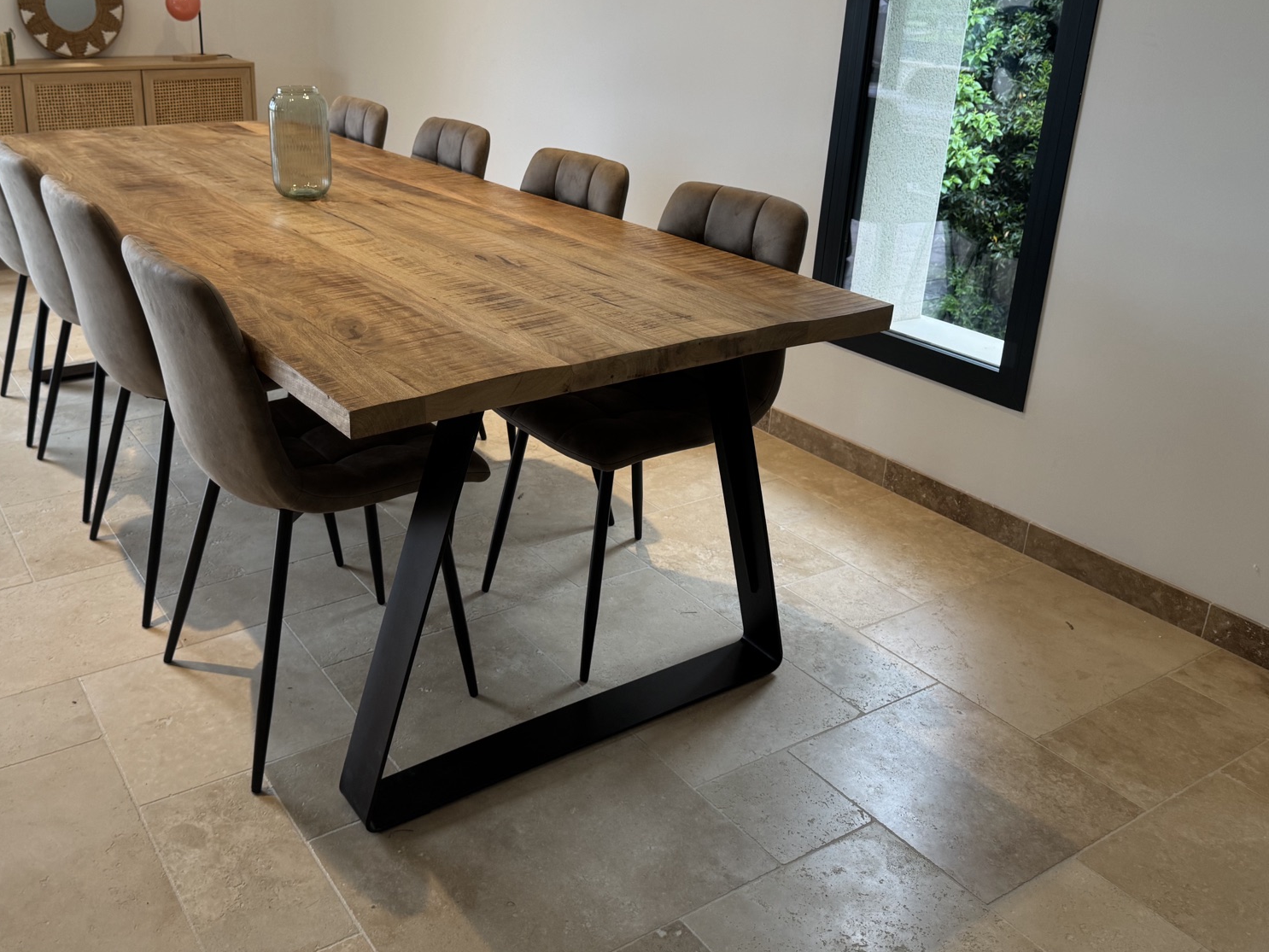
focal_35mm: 31
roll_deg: -0.3
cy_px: 344
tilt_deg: -19.2
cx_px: 470
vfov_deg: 45.0
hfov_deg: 57.6
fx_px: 1137
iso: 125
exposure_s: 1/100
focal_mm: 6.76
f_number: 1.78
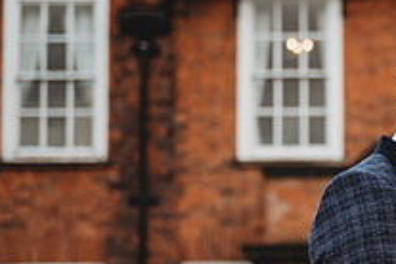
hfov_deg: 12.0
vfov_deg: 8.2
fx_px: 1826
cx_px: 518
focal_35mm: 166
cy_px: 268
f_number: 2.8
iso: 100
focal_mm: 57
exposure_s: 1/400
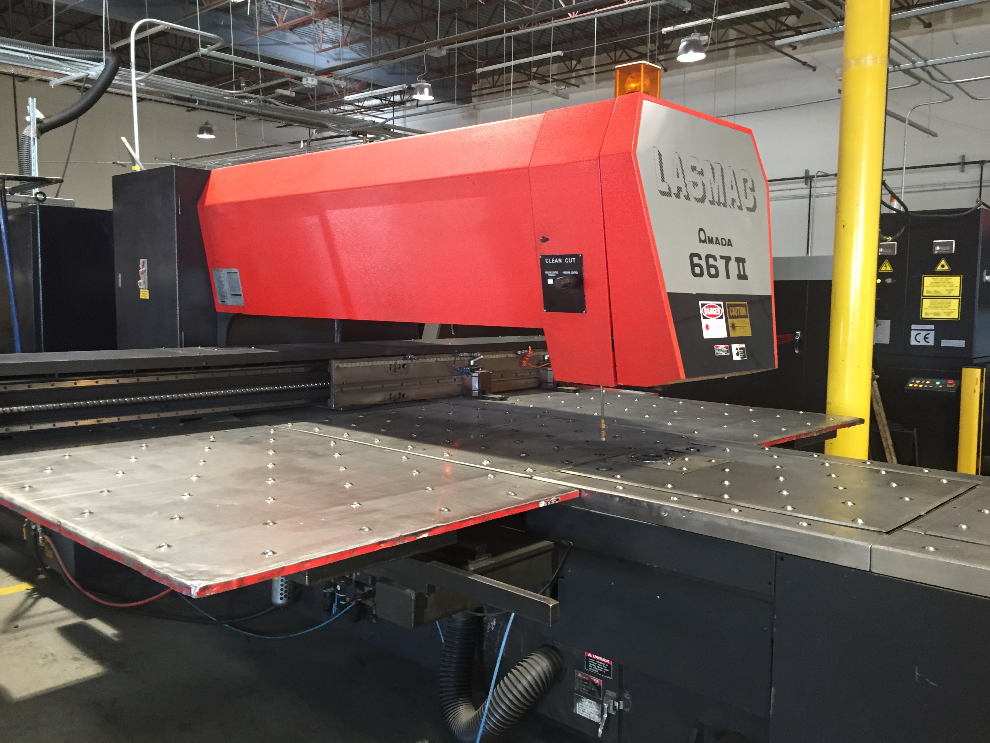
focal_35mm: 29
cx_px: 495
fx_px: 829
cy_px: 372
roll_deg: -0.4
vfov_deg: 48.2
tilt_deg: -5.1
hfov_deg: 61.7
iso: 160
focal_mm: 4.15
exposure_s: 1/30
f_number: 2.2
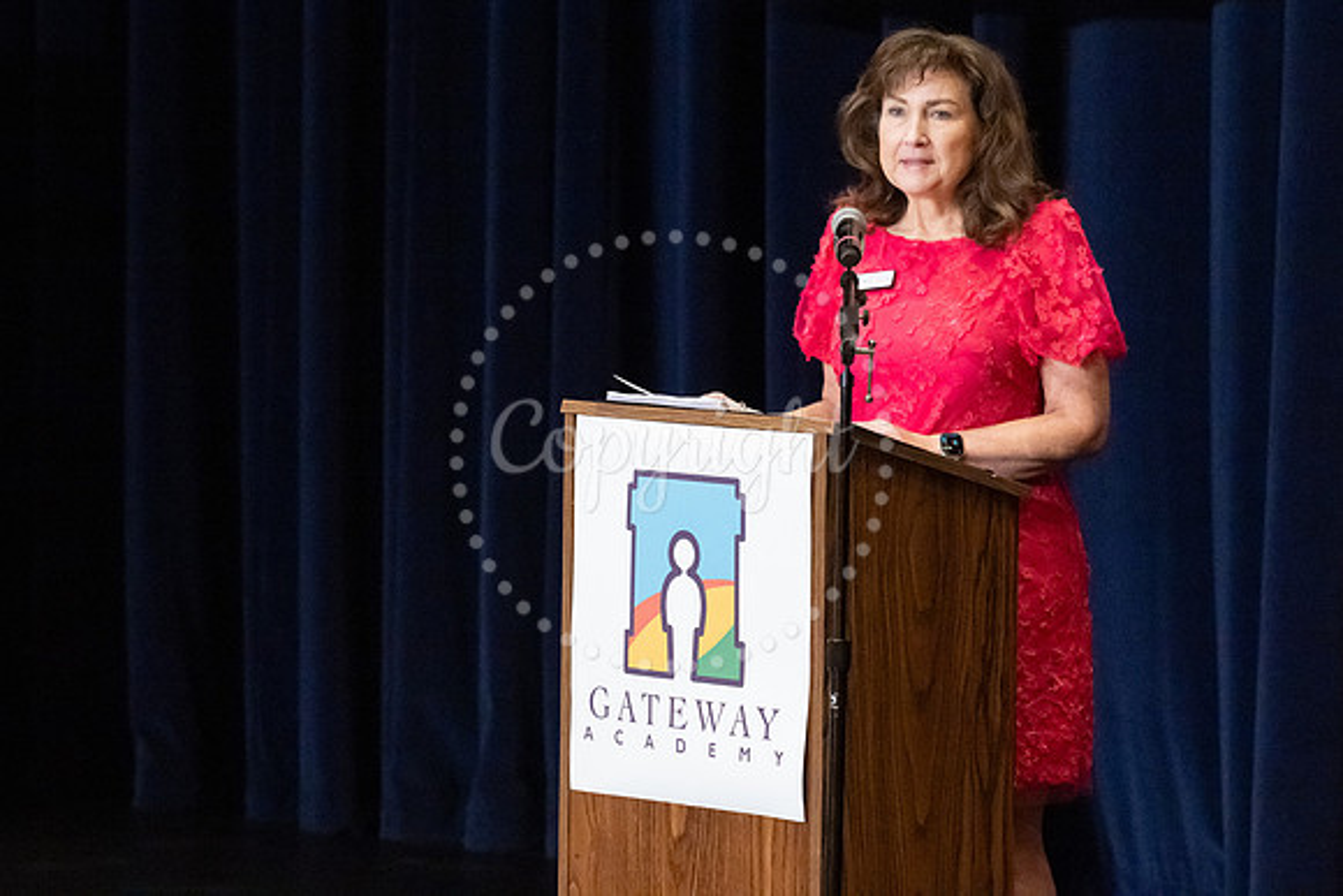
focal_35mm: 186
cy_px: 341
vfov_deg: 7.4
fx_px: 6936
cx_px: 671
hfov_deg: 11.1
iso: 16000
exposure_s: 1/500
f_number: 5.6
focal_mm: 150
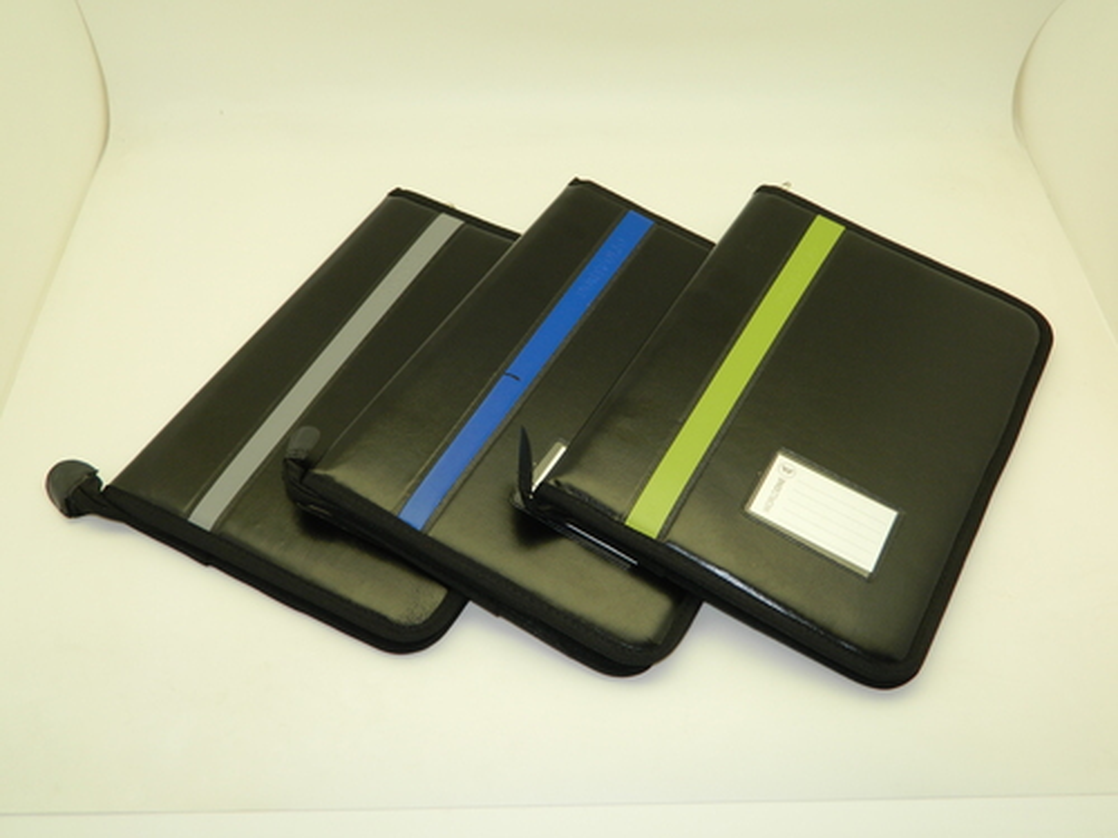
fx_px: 1130
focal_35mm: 35
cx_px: 559
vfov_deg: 40.7
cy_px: 419
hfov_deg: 52.6
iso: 80
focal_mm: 6.2
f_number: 3.3
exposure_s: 1/40
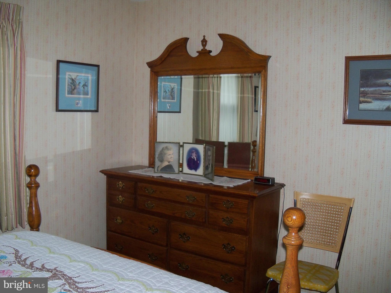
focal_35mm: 35
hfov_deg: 52.6
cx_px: 196
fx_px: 395
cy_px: 146
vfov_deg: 40.7
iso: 200
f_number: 3.5
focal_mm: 6.2
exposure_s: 1/30
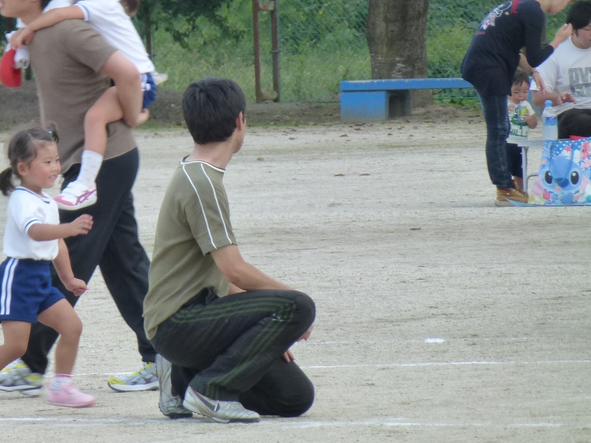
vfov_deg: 3.0
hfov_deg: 4.0
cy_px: 142
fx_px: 8435
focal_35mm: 494
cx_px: 93
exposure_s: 1/160
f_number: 5.7
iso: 160
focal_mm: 51
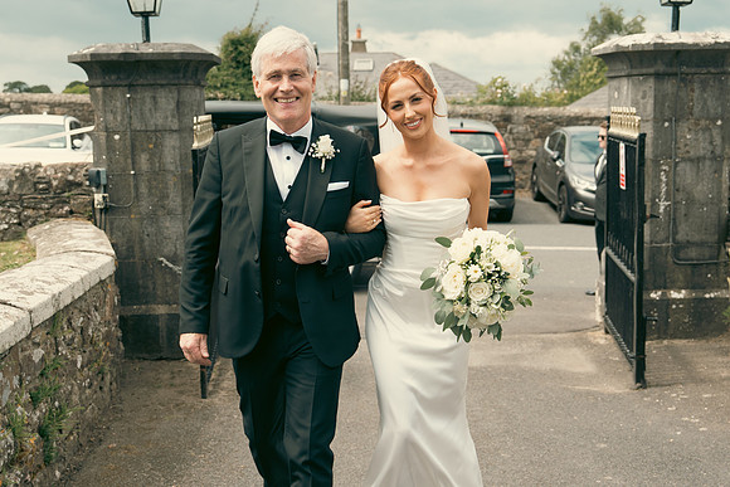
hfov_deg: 42.7
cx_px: 365
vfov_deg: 29.3
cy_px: 244
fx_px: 933
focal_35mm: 46
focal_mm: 31
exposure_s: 1/640
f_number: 3.5
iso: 125
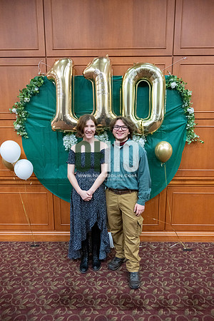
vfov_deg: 73.7
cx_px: 107
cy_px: 160
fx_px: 214
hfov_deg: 53.1
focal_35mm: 24
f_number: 4
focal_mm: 24
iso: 6400
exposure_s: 1/125
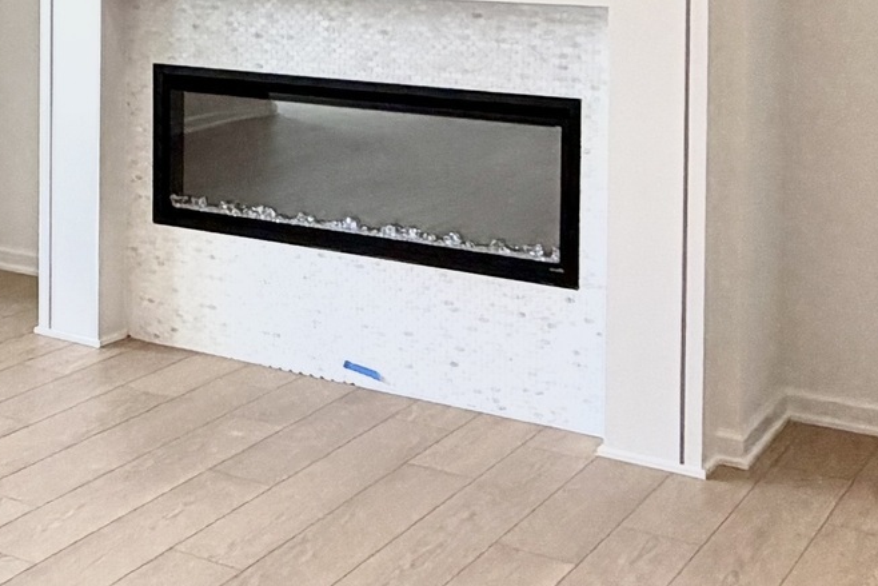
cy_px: -65
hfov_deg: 26.6
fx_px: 1659
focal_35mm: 68
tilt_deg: -0.5
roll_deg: +0.2
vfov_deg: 19.2
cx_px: -148
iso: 160
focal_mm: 2.22
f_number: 2.2
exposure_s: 1/120
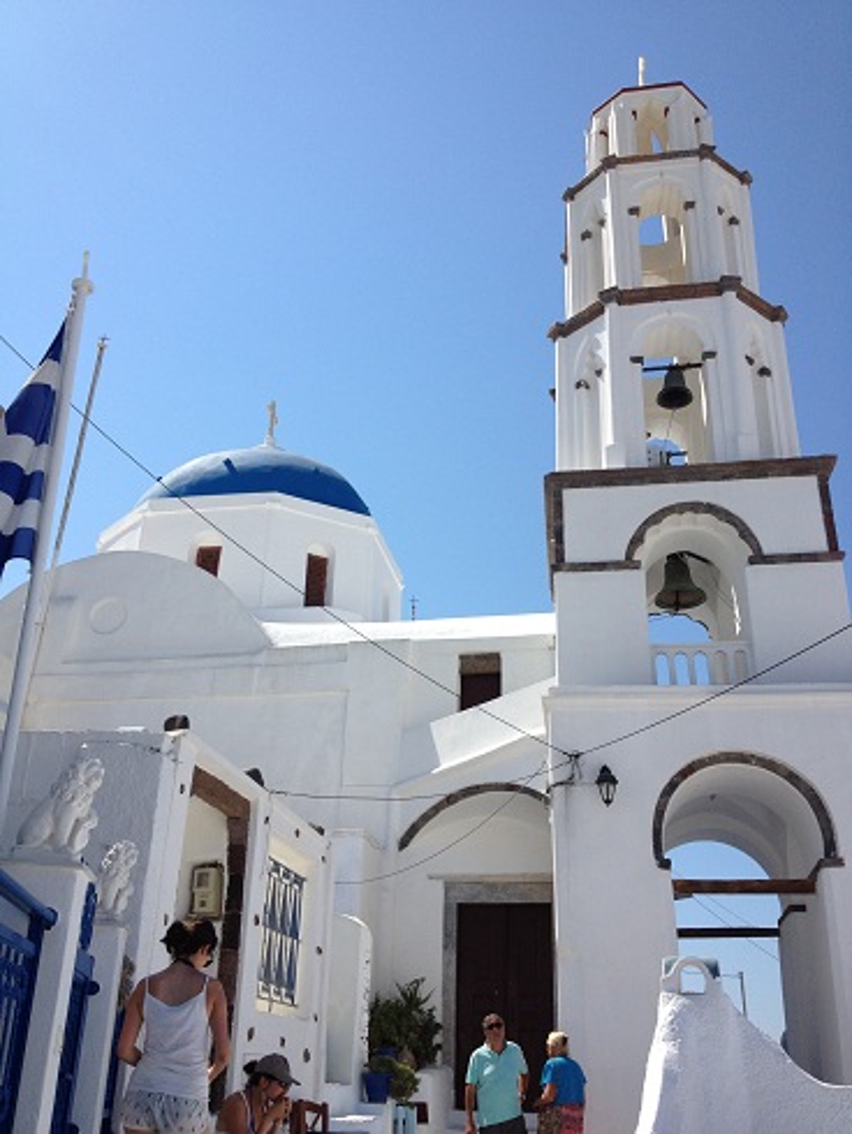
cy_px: 567
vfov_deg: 52.6
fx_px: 1148
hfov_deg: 40.7
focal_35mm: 35
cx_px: 426
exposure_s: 1/2513
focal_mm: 4.28
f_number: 2.4
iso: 64
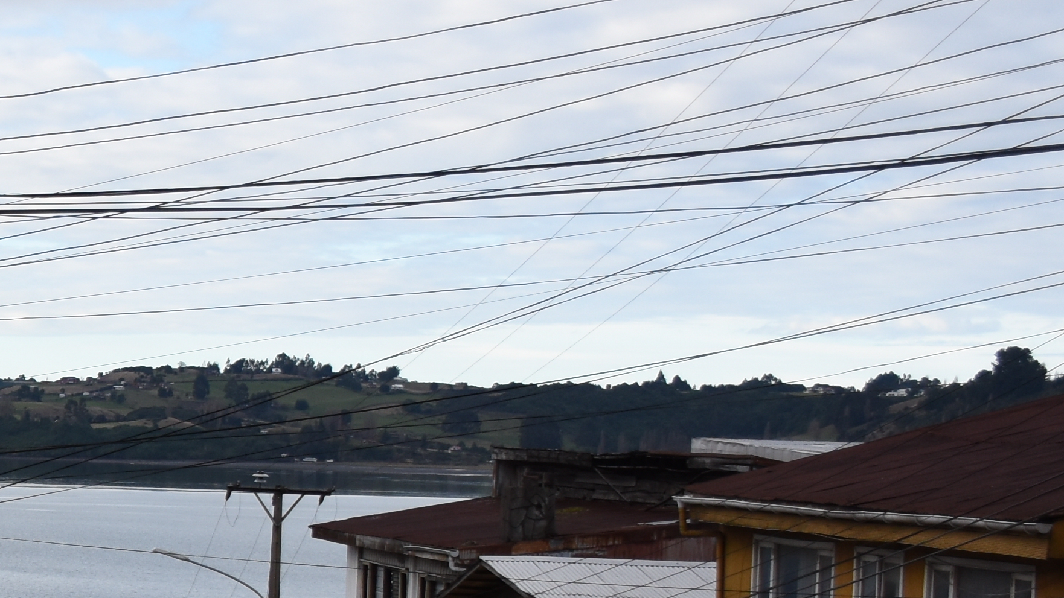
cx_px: -597
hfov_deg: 17.6
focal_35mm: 107
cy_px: 511
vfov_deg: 11.3
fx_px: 3019
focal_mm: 20
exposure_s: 1/1000
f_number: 4.5
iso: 250
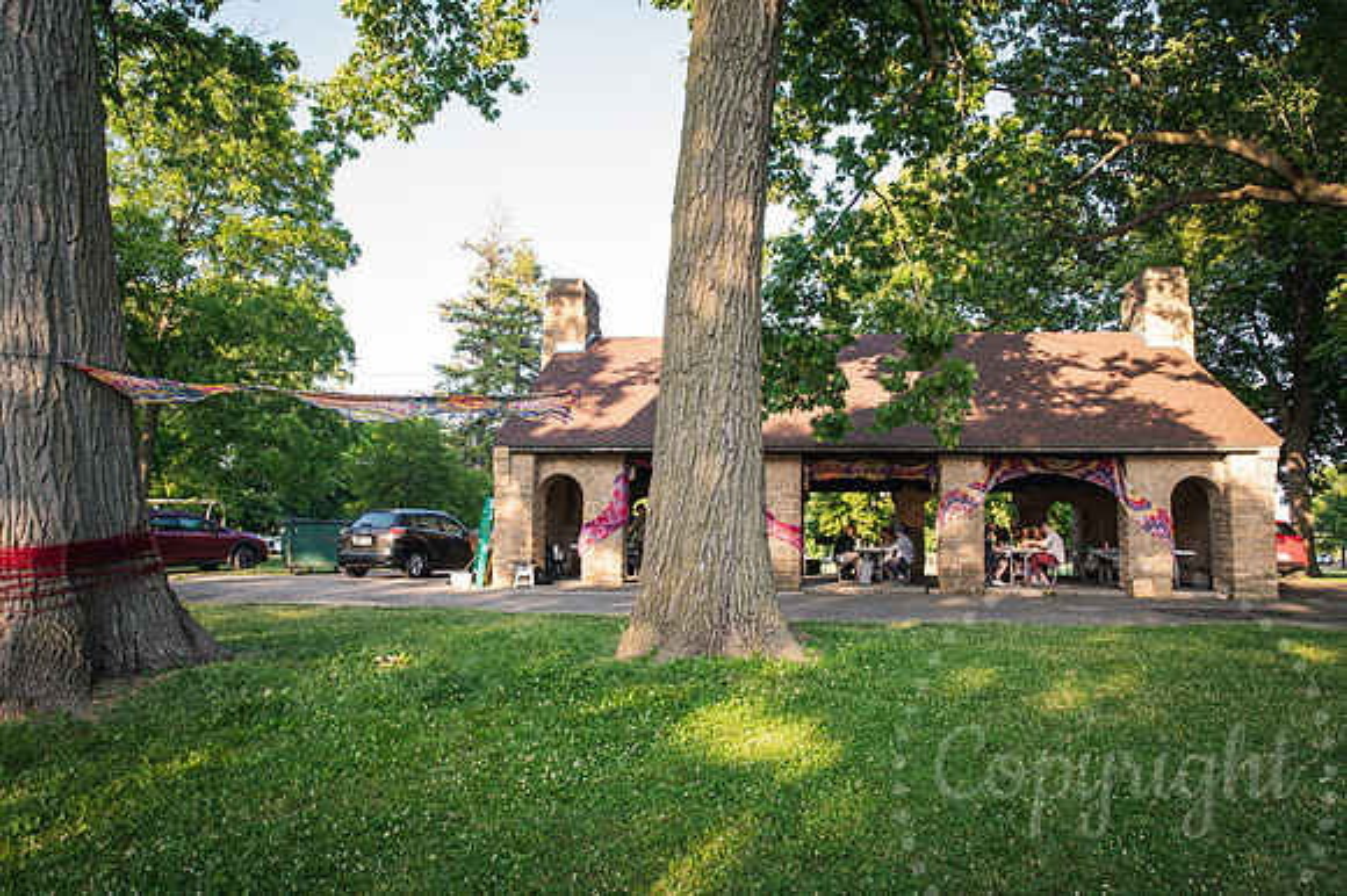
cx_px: 686
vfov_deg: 51.8
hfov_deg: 72.3
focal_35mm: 25
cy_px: 451
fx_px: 923
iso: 1600
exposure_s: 1/200
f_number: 10
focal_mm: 24
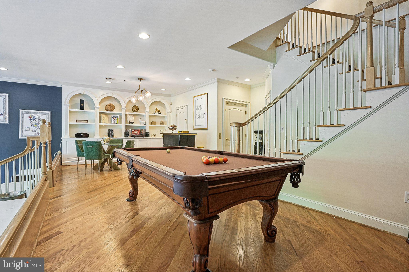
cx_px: 204
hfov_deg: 96.7
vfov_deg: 73.7
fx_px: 182
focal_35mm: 16
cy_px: 136
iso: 400
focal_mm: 16
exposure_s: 1/8
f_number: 8
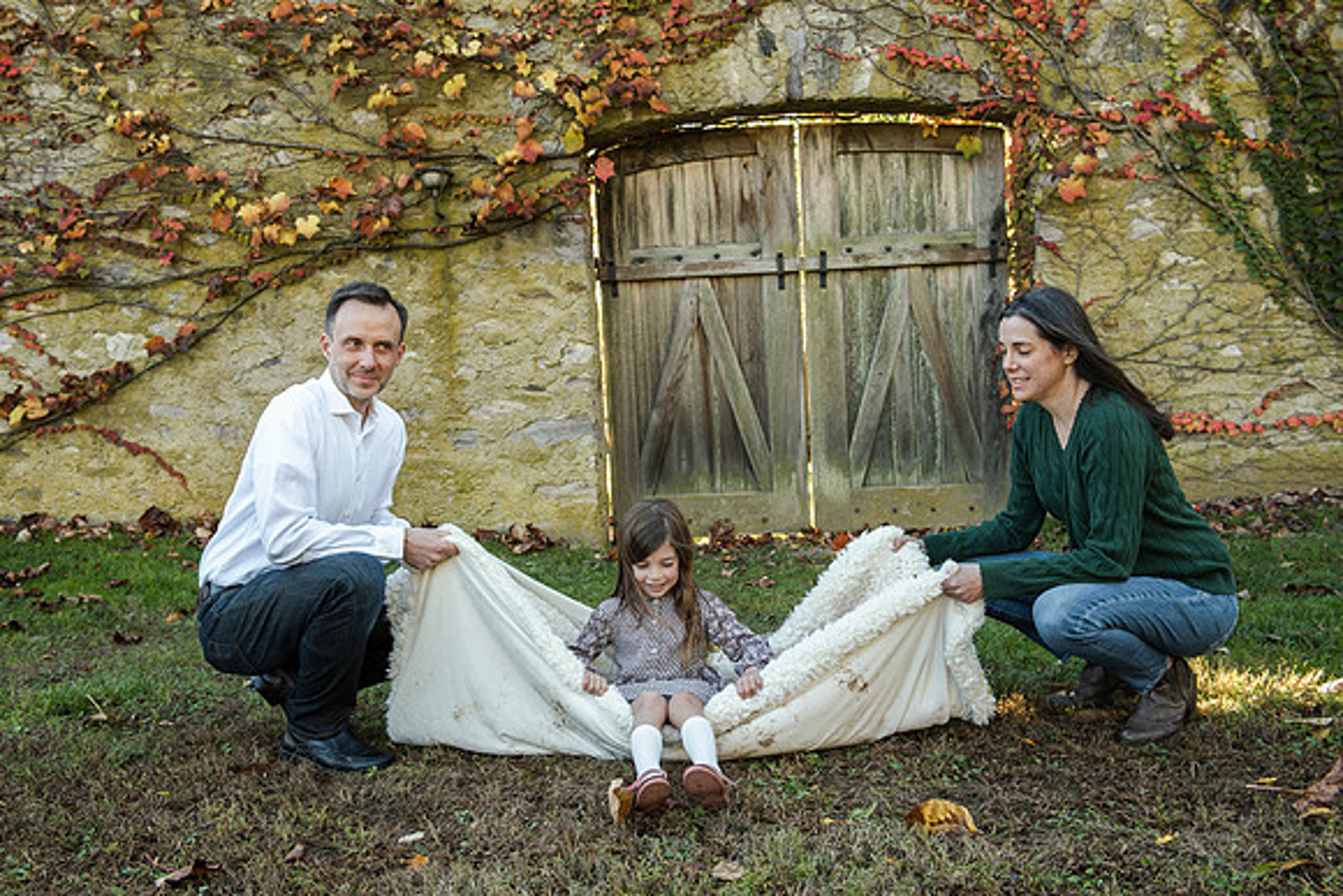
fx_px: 1339
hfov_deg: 53.3
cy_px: 443
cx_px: 659
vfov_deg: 37.0
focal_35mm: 36
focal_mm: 35
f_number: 5.6
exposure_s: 1/160
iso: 640
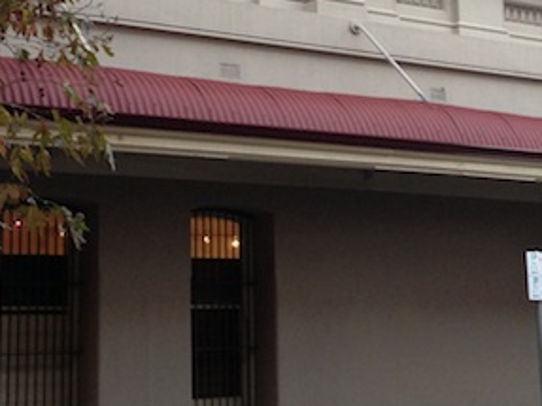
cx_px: 306
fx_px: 1440
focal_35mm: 92
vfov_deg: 15.9
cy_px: 64
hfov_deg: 21.3
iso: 125
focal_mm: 4.13
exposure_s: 1/20
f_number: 2.4
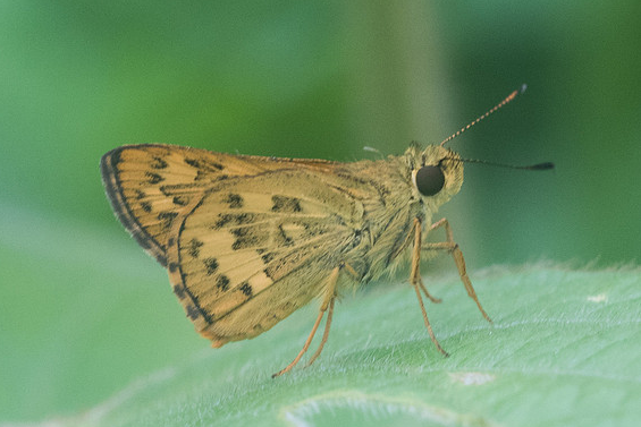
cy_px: 176
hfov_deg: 2.9
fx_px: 12448
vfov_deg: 2.0
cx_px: 287
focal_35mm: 699
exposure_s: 1/200
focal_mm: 150
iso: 800
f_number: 7.1
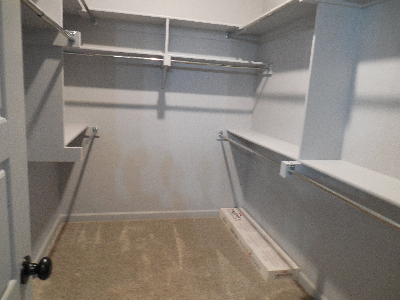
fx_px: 289
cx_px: 200
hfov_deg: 69.4
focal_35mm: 25
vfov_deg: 54.9
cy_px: 150
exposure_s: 1/8
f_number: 3.3
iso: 450
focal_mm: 4.5
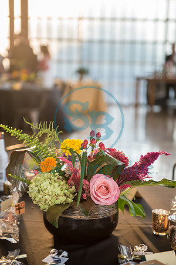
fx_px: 513
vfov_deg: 28.8
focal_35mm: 70
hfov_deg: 19.5
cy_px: 132
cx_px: 88
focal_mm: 70
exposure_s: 1/320
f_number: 2.8
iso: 500
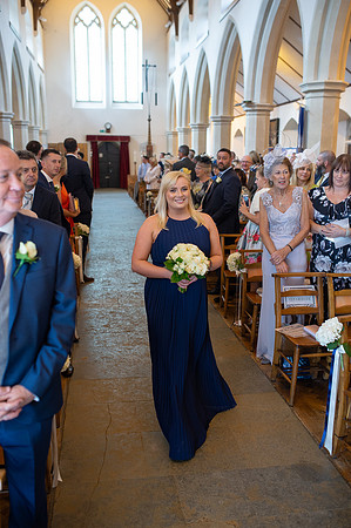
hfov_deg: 37.8
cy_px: 264
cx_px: 176
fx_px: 513
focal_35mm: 35
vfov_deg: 54.5
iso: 800
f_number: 2.8
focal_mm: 35
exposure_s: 1/100
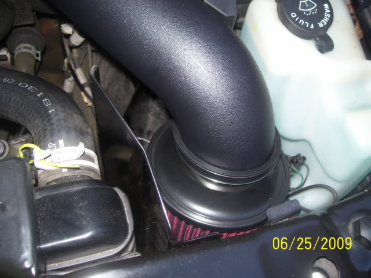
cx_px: 186
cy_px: 139
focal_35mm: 36
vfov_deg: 39.7
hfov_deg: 51.4
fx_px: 386
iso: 80
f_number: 2.7
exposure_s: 1/60
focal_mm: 6
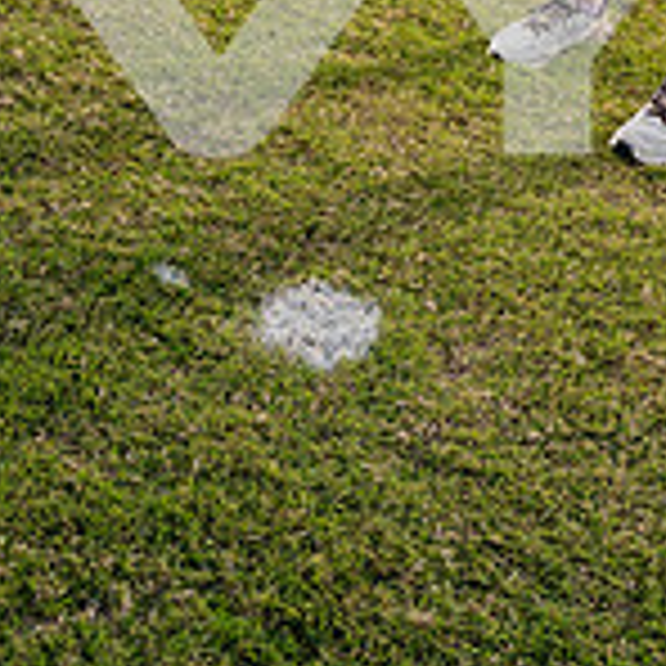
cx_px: 666
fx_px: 1741
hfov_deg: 20.9
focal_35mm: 80
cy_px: -297
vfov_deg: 19.3
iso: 800
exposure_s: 1/250
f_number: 4
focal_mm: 31
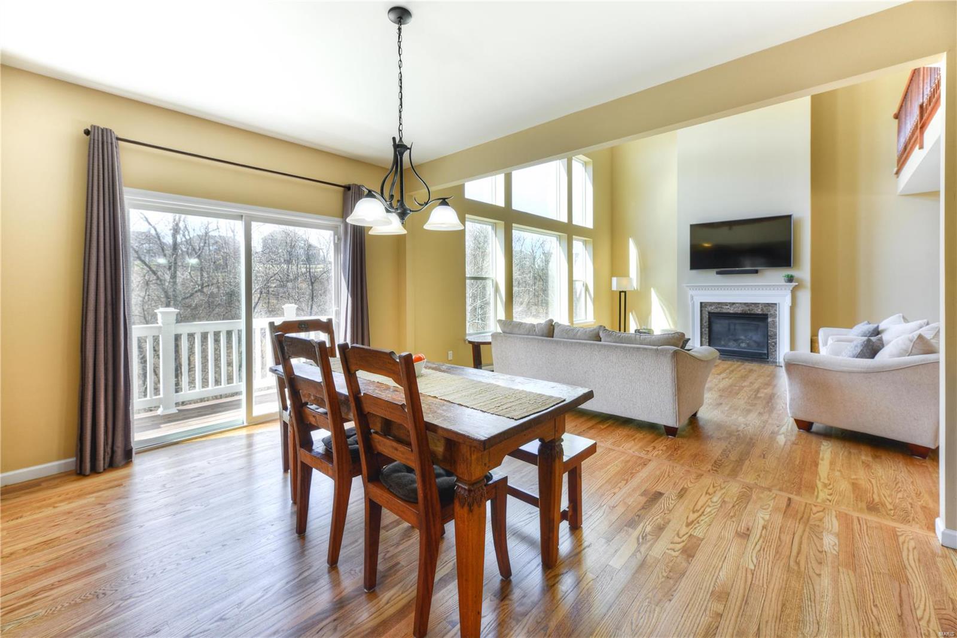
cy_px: 319
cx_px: 478
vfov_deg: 81.2
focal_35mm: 14
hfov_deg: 104.3
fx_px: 372
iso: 100
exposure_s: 1/40
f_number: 8
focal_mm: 14
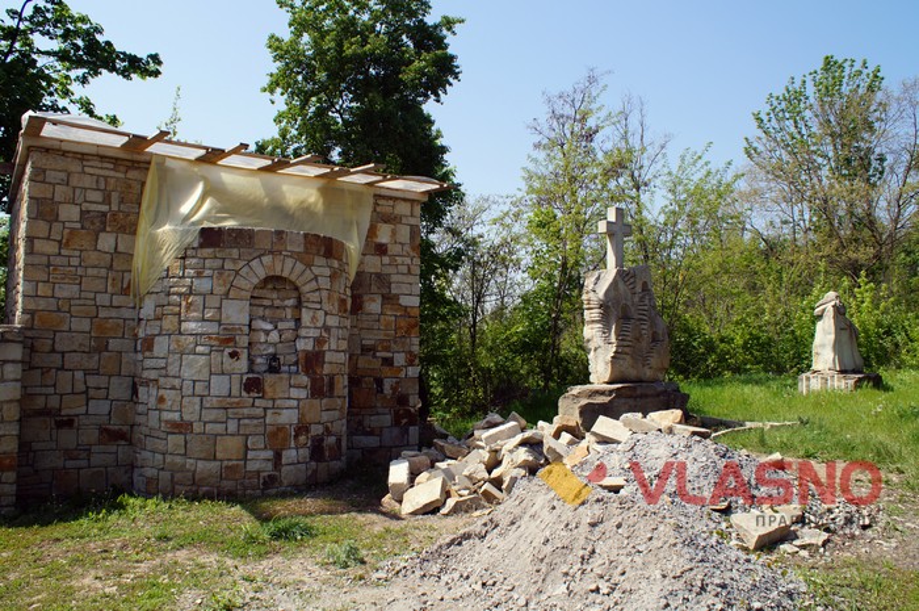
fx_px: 765
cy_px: 306
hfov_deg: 62.0
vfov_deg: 43.5
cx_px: 460
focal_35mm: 30
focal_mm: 20
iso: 100
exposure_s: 1/160
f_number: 10
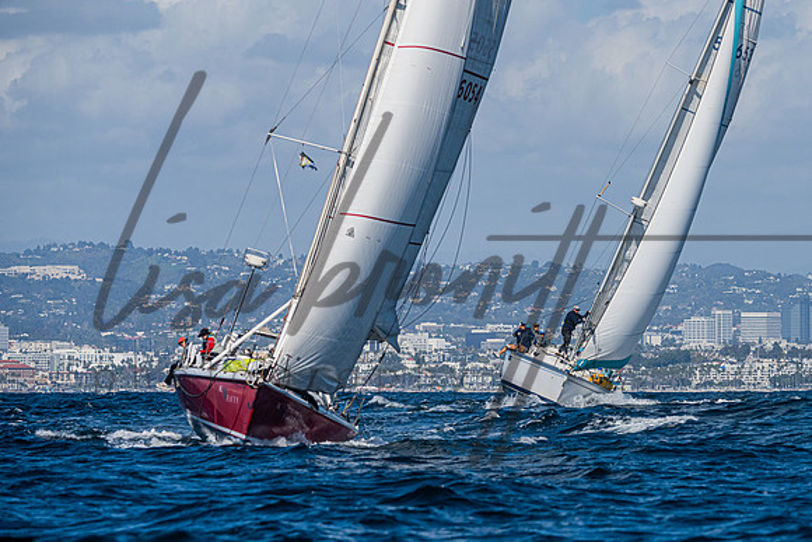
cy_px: 266
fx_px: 6118
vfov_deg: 5.1
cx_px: 496
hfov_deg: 7.6
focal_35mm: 271
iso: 400
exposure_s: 1/6400
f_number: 6.3
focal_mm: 200
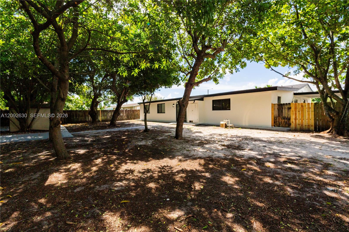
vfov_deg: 72.0
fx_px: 160
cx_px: 174
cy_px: 116
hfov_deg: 95.0
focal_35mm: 16
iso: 250
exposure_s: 1/1250
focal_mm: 11
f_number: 6.3
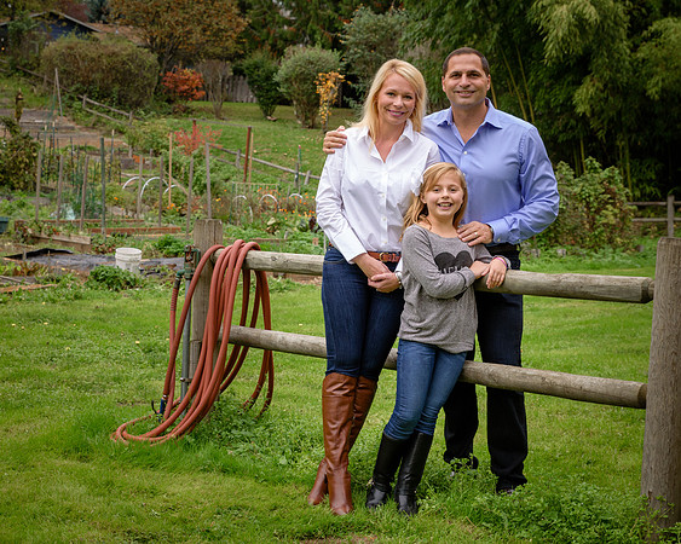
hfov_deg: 30.1
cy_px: 208
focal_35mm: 62
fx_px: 1255
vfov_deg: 24.4
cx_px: 224
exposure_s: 1/100
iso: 400
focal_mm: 44
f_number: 6.3
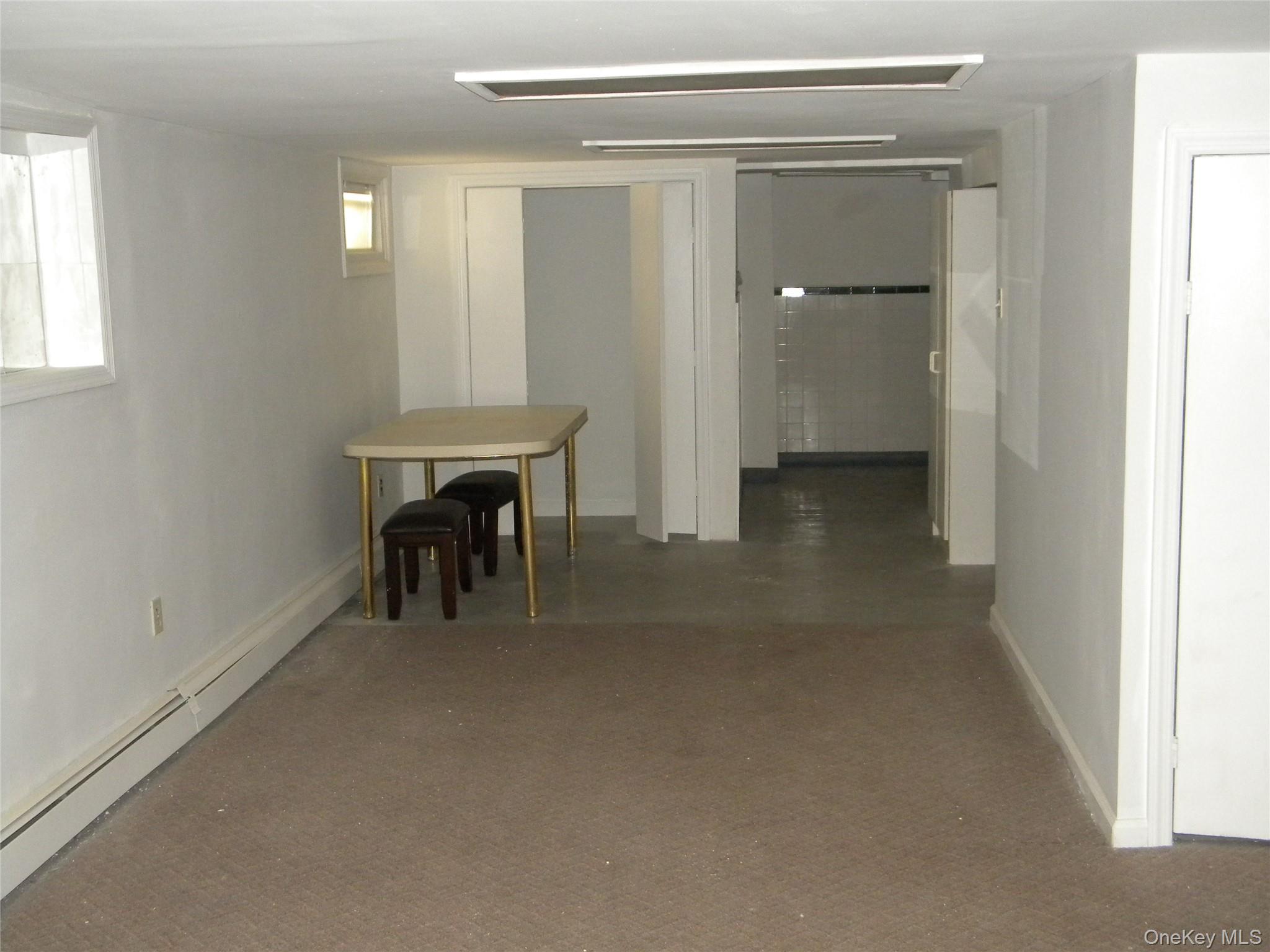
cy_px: 476
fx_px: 1504
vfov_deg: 35.1
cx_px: 635
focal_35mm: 41
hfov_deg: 45.8
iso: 400
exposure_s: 1/30
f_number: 3.8
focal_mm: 7.3
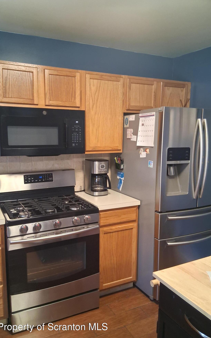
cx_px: 94
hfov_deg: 44.5
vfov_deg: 66.5
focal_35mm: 28
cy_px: 171
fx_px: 258
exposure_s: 1/40
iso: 400
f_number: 1.8
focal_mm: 3.98
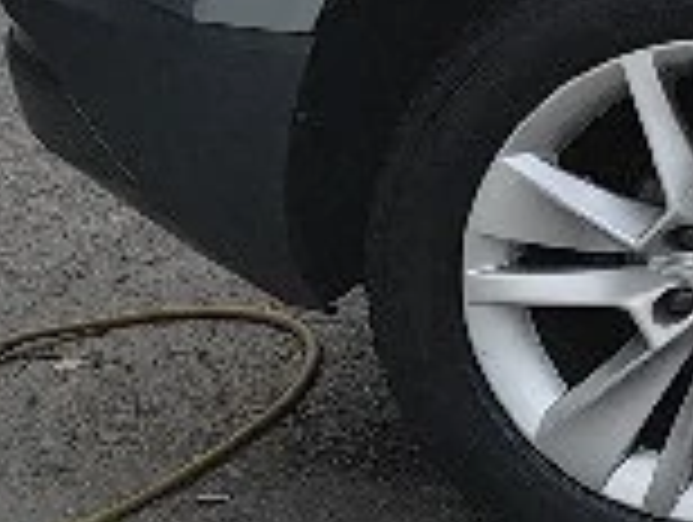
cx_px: 2106
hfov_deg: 9.9
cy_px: -486
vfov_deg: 9.4
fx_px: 2988
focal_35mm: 149
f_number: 1.8
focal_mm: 5.43
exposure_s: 1/357
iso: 50
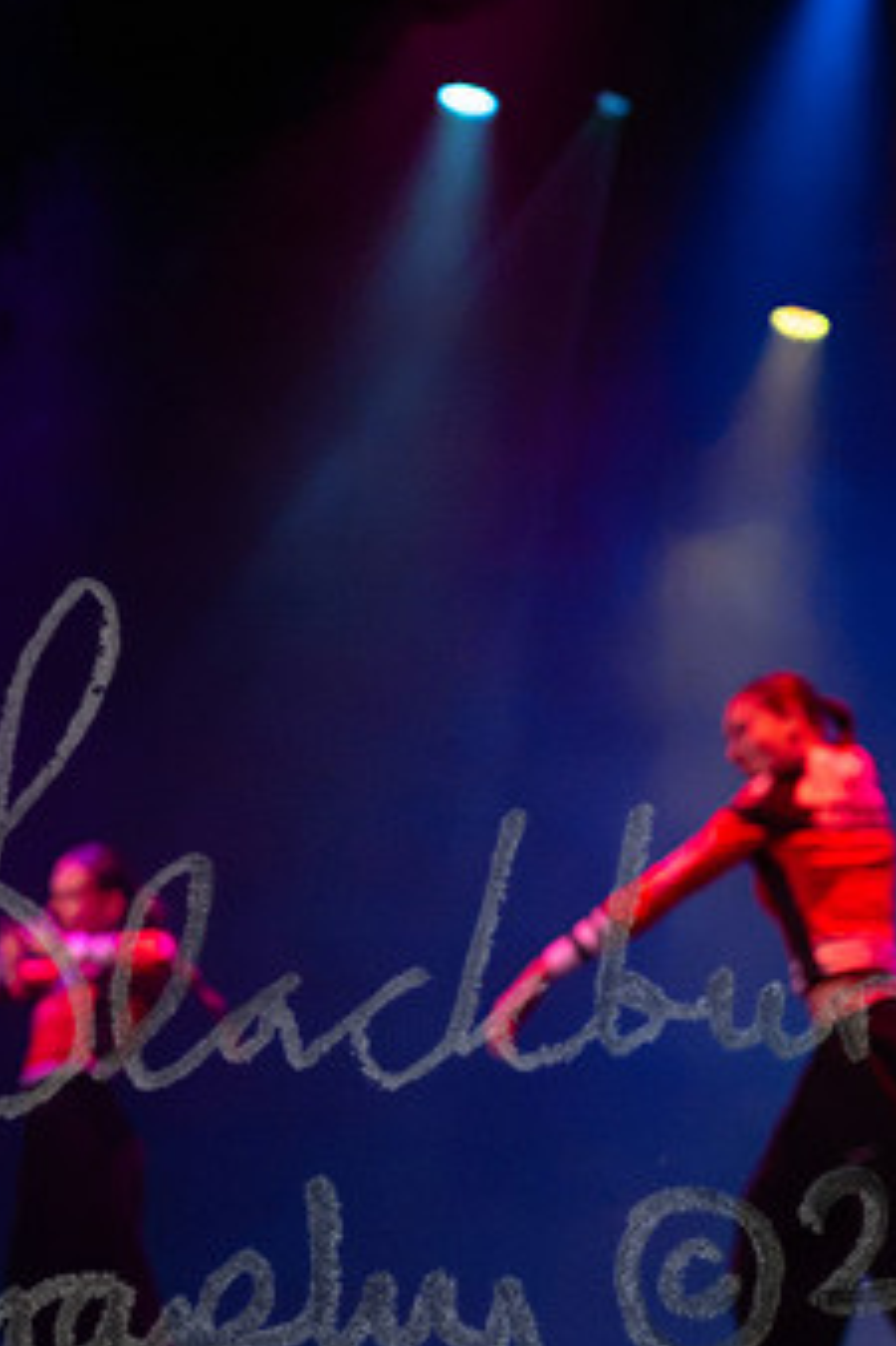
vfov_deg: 20.4
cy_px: 856
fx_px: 3737
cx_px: 188
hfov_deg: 13.6
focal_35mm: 100
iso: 6400
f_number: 5
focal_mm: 50
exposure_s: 1/400
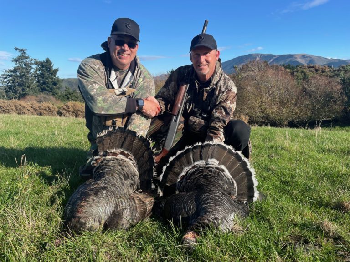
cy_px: 131
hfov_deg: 67.3
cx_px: 175
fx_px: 263
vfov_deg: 53.1
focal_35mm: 26
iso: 32
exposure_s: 1/2882
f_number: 1.6
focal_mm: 4.2
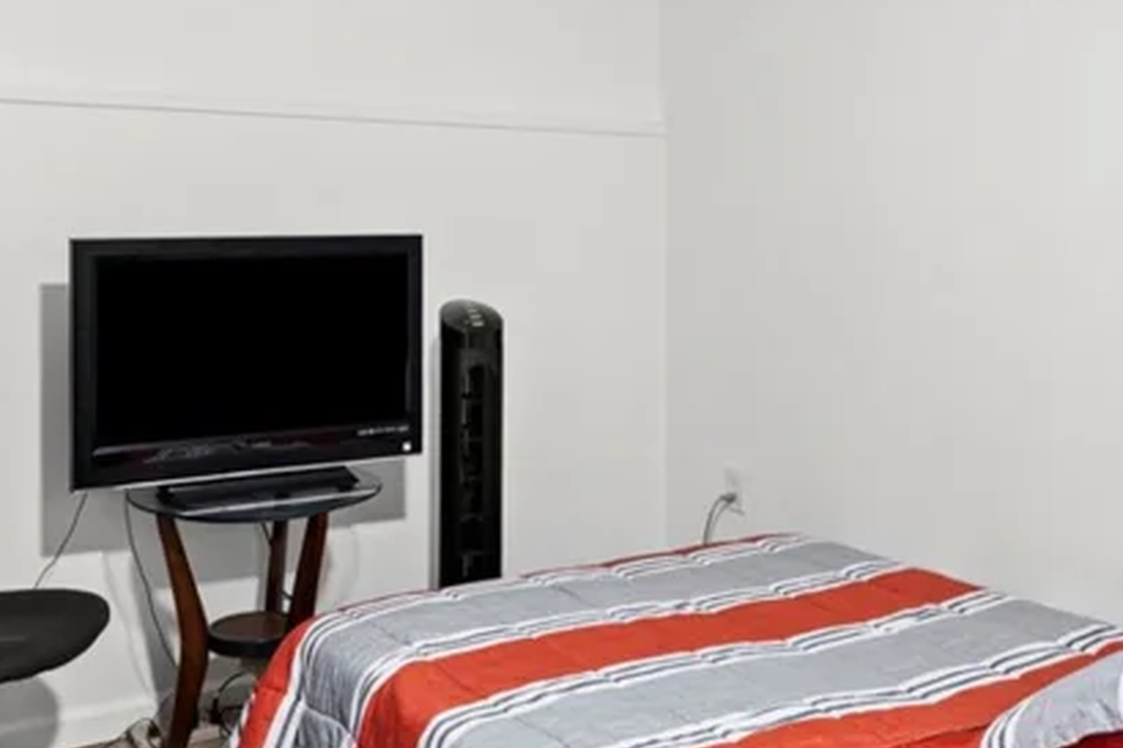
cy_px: 205
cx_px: 548
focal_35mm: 41
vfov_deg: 32.1
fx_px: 1278
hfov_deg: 47.4
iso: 250
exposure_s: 4
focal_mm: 20
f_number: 8
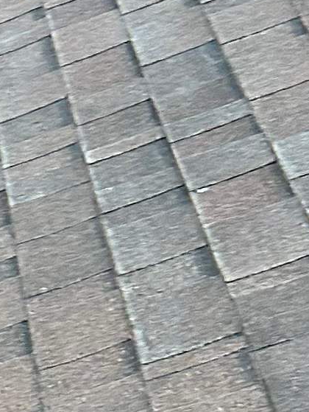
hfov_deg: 7.8
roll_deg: +3.6
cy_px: 959
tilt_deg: -37.9
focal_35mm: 173
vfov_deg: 10.1
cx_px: -481
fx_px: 2057
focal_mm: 6.86
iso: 250
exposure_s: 1/73
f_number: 1.78
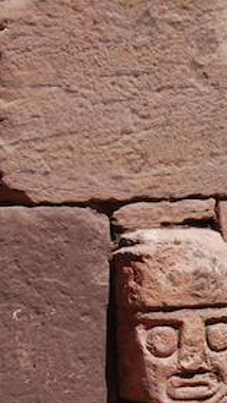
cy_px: 337
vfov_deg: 14.0
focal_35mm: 153
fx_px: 1637
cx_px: 392
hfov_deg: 7.7
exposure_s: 1/320
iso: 200
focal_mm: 34
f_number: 9
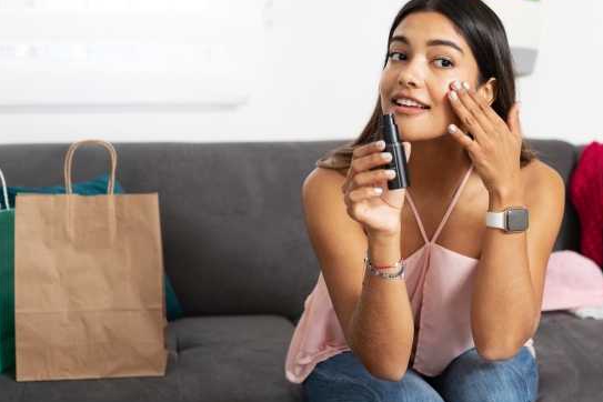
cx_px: 409
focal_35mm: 58
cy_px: 200
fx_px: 971
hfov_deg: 34.1
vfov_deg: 23.4
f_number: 2
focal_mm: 35
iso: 160
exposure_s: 1/160
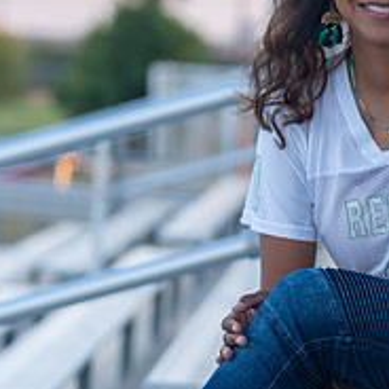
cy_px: 136
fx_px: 3356
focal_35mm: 264
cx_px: 445
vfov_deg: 6.6
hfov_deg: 6.6
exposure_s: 1/320
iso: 320
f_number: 2.8
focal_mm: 86
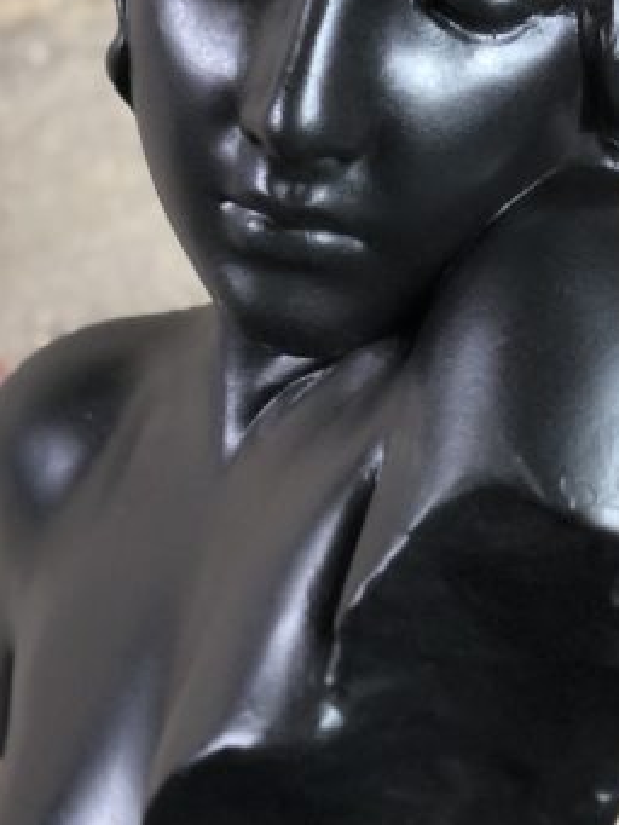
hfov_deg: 9.5
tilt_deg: -18.2
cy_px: 658
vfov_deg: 12.6
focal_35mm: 156
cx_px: 382
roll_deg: +2.0
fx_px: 3717
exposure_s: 1/33
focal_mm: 6
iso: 100
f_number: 2.4
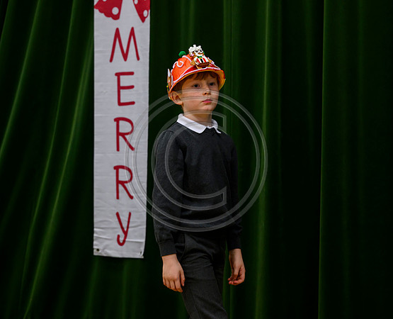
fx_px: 1261
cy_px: 160
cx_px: 239
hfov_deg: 17.7
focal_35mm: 108
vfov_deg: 14.4
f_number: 4
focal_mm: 95
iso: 2000
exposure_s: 1/200
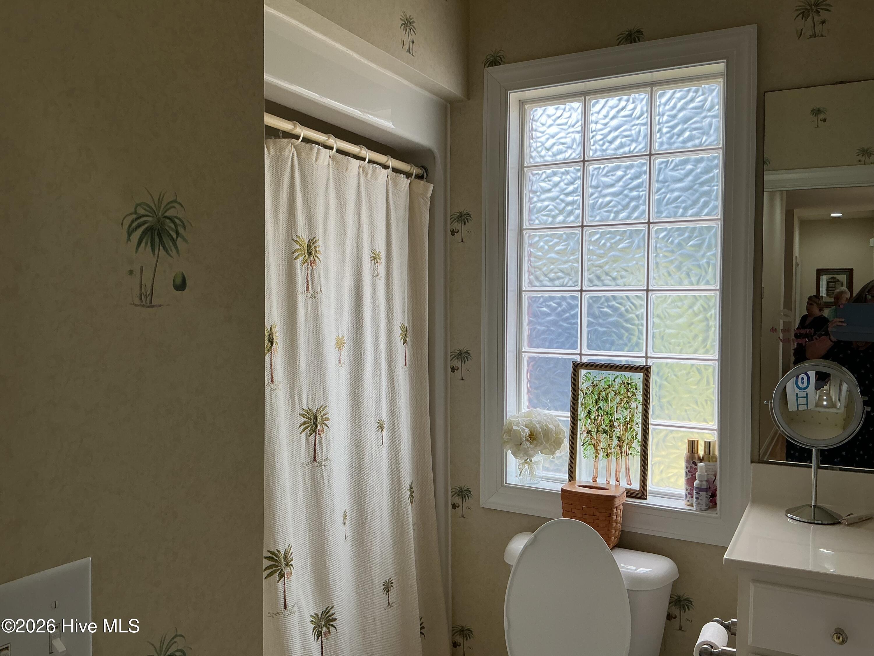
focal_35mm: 29
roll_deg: +0.2
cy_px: 328
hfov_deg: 61.7
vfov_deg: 48.2
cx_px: 437
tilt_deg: -3.1
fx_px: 732
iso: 25
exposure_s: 1/120
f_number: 1.8
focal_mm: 3
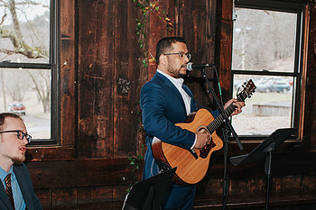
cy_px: 163
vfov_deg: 23.1
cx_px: 119
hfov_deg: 34.3
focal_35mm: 58
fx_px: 509
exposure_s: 1/160
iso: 1000
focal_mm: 35
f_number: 2.8
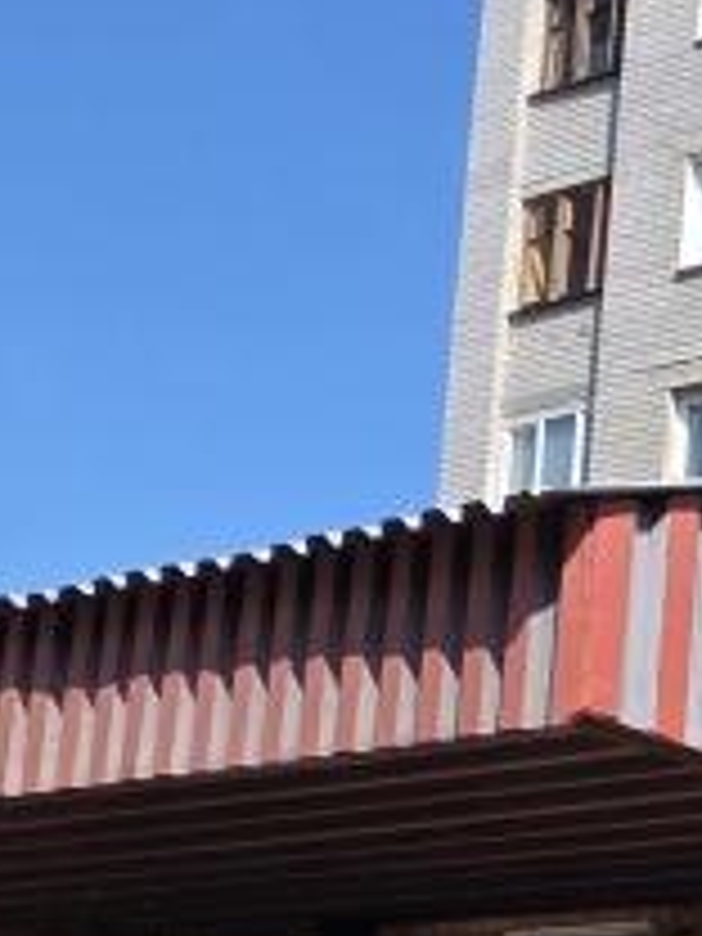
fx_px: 1731
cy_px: 1210
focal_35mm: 64
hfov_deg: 12.7
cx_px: 1944
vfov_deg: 26.0
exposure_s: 1/1723
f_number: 1.9
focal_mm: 2.2
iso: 40
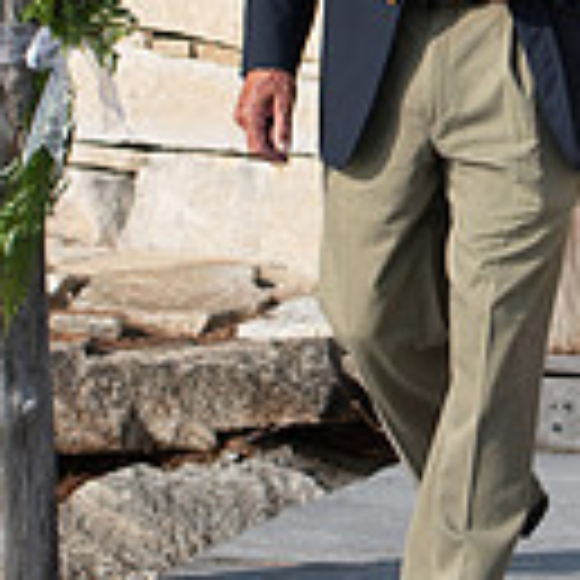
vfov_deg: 5.6
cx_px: 647
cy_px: -40
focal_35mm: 311
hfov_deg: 5.6
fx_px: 5895
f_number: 4
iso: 200
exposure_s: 1/1600
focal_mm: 70
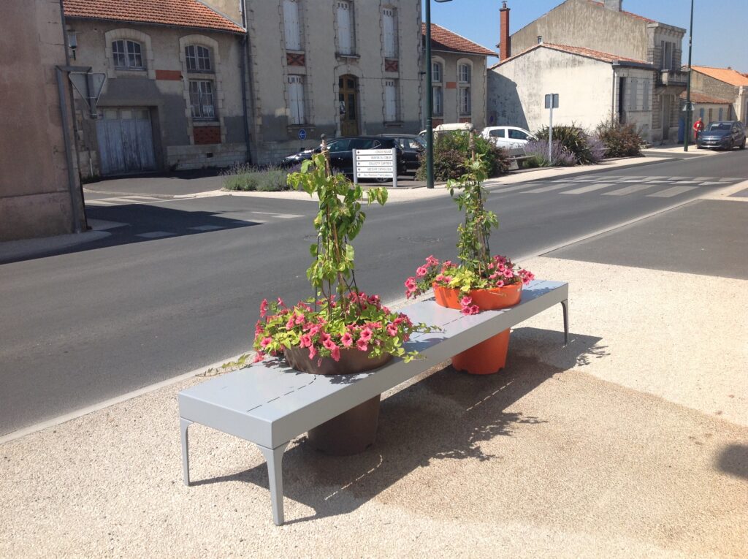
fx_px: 755
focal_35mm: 35
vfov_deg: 40.6
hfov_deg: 52.7
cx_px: 374
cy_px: 280
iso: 50
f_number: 2.4
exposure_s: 1/2016
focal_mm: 4.28
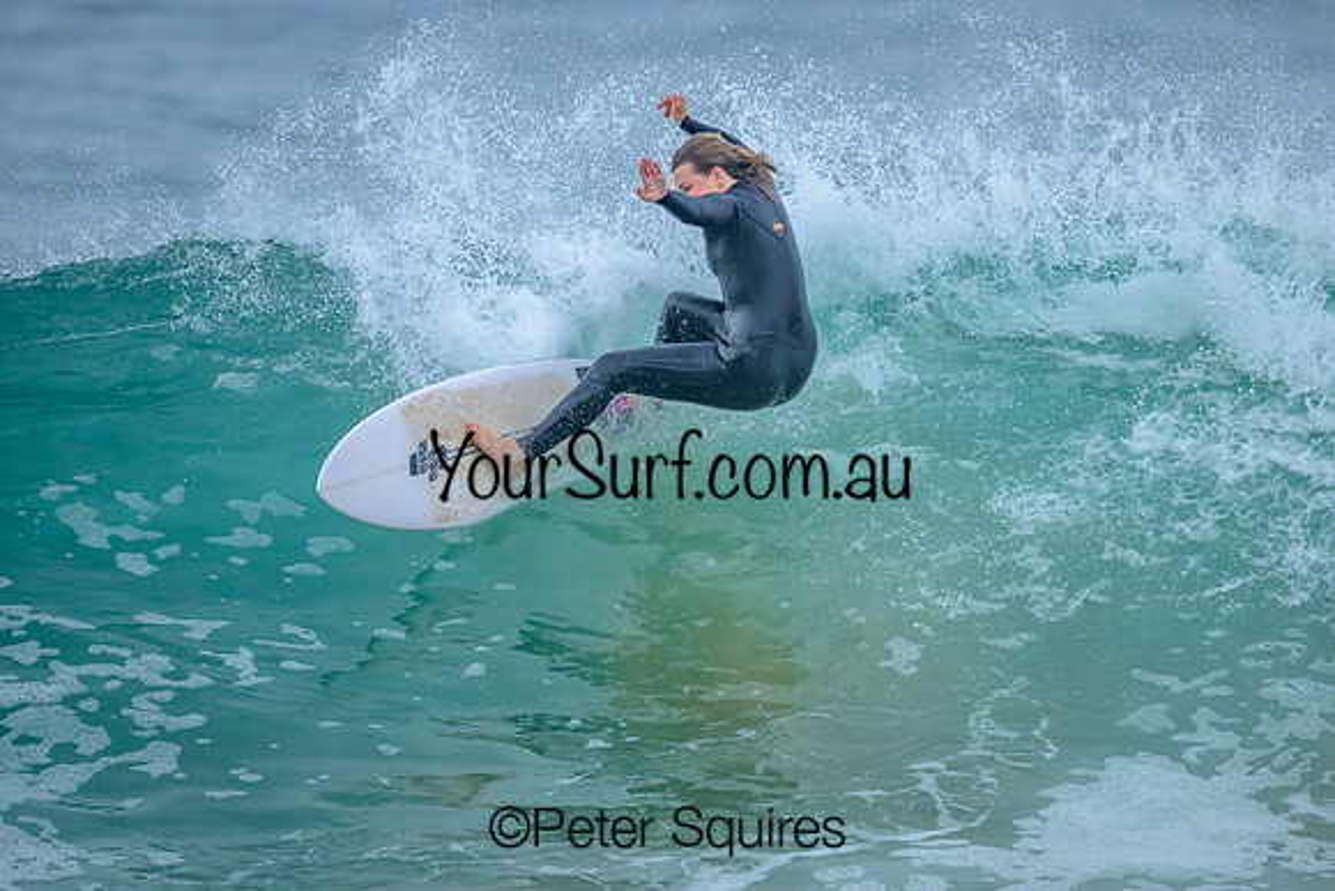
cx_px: 790
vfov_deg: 1.5
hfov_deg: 2.2
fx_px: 35132
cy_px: 457
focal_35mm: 947
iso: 2500
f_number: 6.3
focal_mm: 800
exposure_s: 1/3200
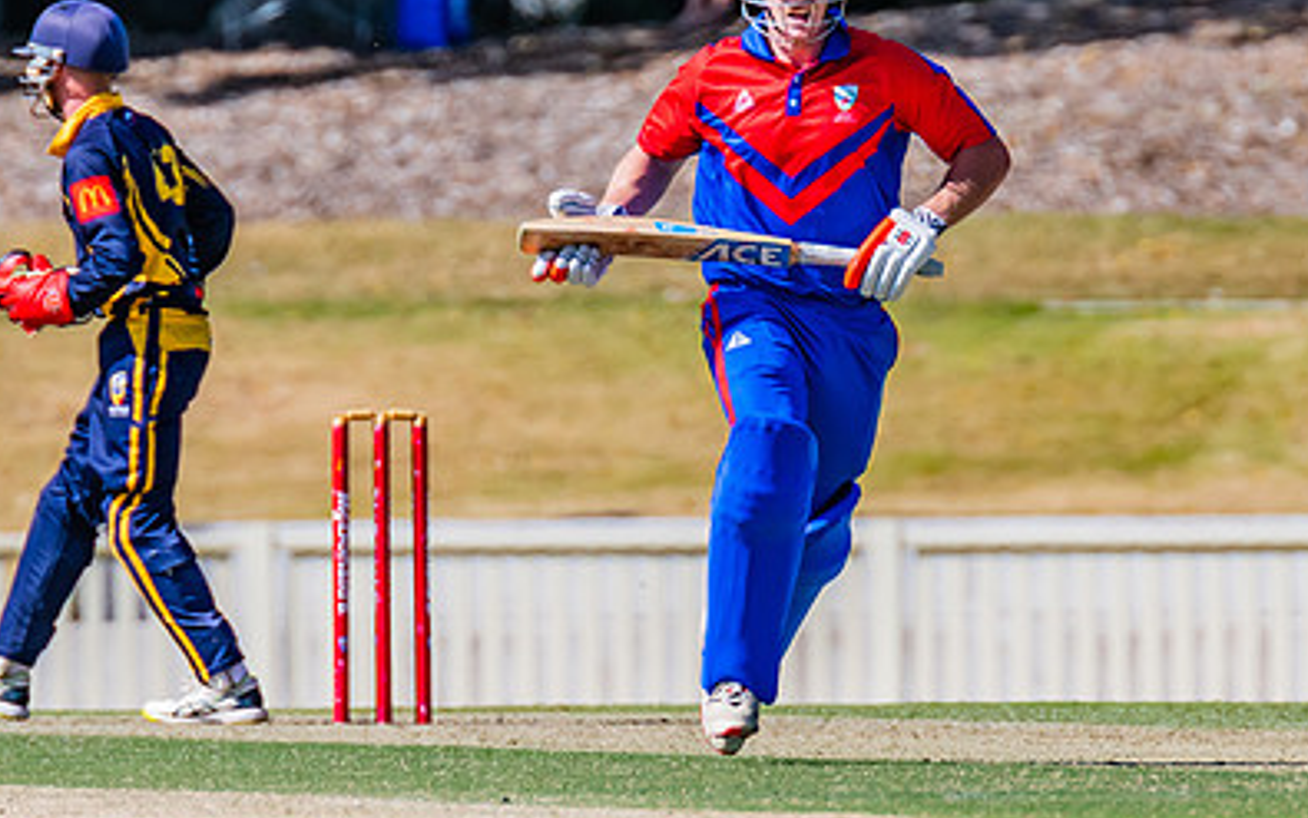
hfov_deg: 1.7
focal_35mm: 1260
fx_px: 44922
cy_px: 361
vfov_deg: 1.0
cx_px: 633
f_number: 8
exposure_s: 1/2000
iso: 640
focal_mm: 600
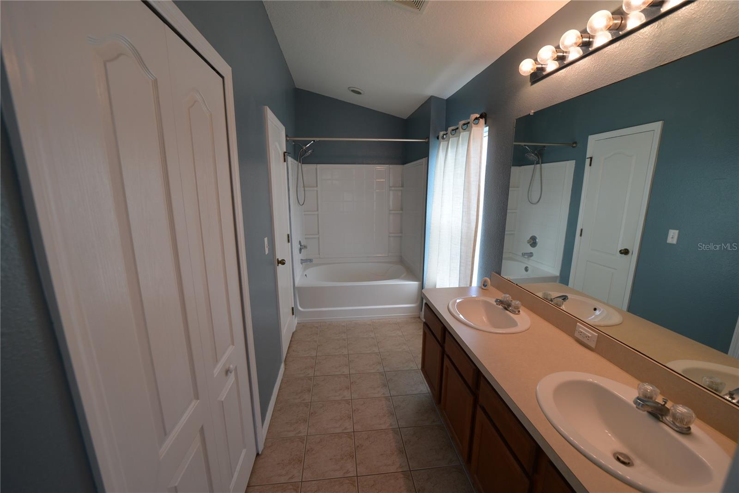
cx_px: 370
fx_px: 287
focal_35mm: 14
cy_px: 246
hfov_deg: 104.3
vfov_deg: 81.2
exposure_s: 1/100
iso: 400
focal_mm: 14
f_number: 5
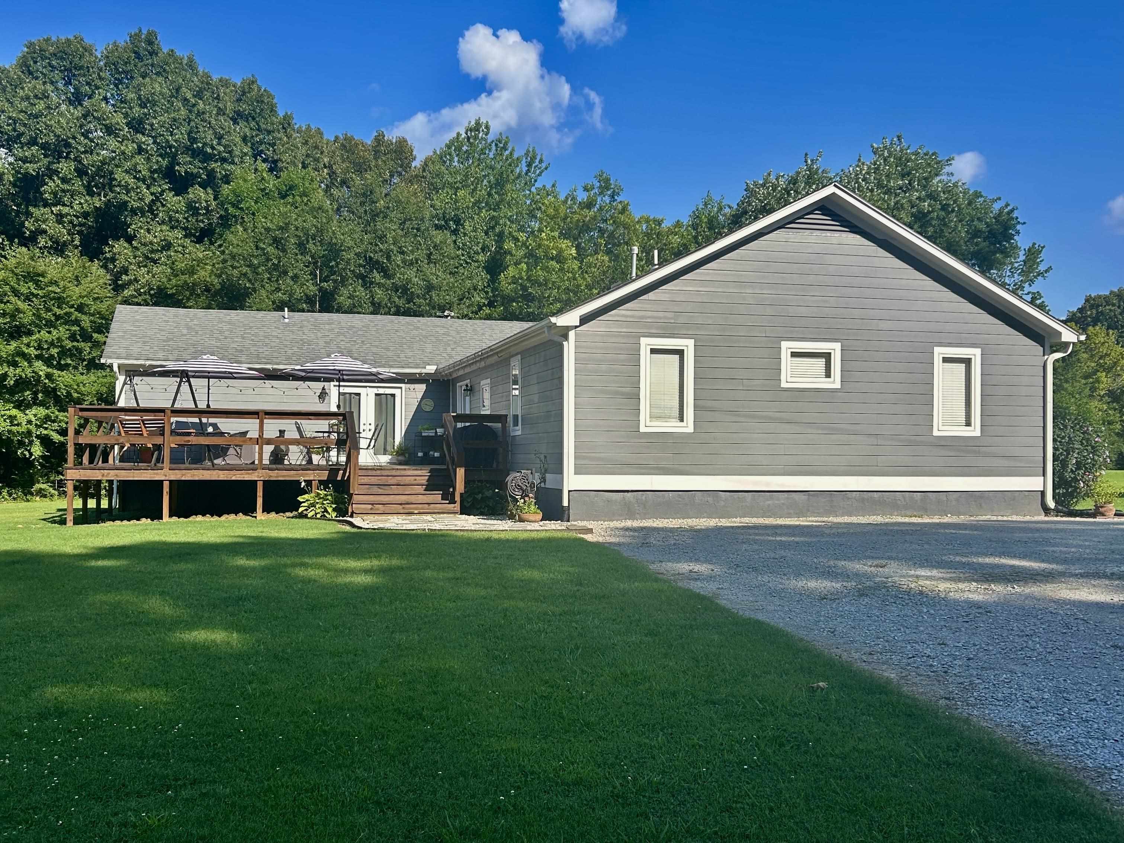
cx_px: 562
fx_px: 844
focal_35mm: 26
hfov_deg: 67.3
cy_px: 422
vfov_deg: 53.1
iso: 50
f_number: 1.5
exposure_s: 1/2841
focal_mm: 5.7
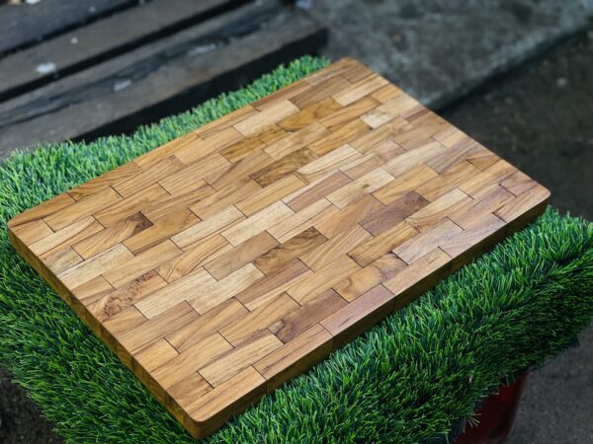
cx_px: 296
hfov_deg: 30.3
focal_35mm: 64
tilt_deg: -42.3
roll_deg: -1.5
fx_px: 1096
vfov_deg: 22.9
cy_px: 222
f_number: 2.2
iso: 20
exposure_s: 1/131
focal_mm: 7.5
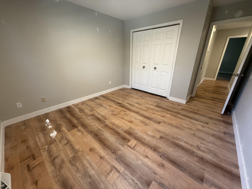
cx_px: 126
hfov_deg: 102.1
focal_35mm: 14
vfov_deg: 85.7
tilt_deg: -20.5
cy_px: 94
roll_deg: +0.6
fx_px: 102
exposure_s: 1/60
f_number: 2.2
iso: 320
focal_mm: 2.22
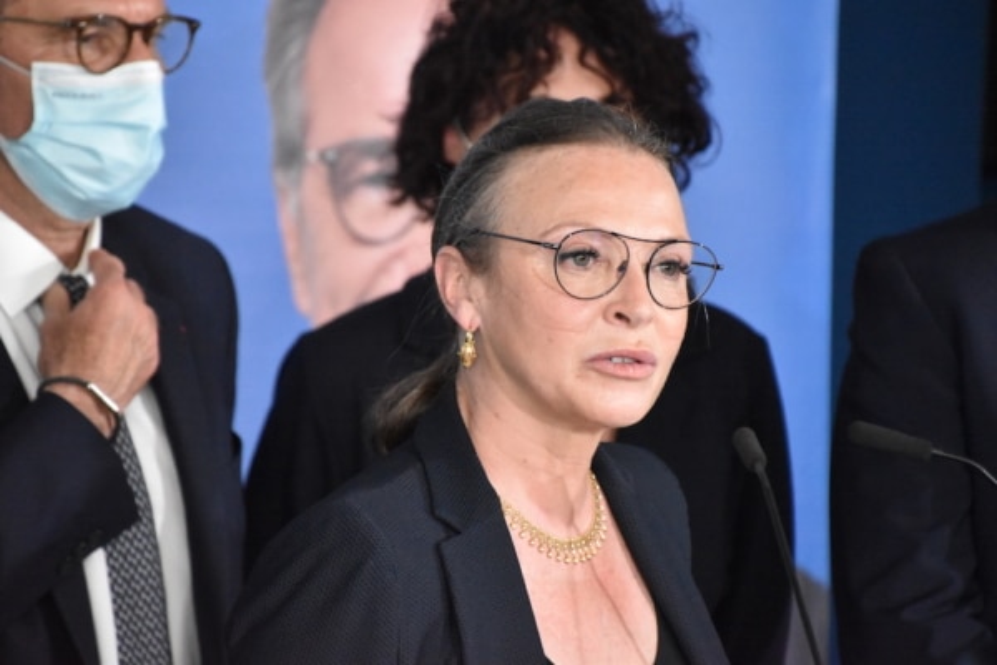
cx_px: 498
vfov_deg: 3.8
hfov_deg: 5.7
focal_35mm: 360
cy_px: 332
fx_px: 9969
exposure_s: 1/320
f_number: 6.3
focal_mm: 240
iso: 6400
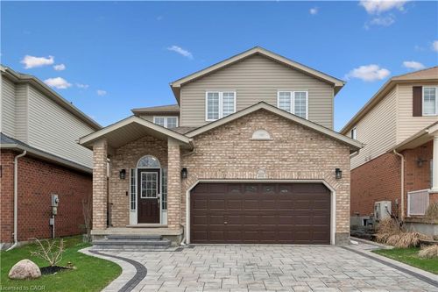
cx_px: 219
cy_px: 146
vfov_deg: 43.6
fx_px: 365
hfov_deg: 61.9
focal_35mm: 30
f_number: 16
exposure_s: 1/160
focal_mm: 30
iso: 200
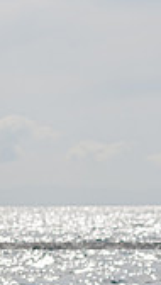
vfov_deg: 4.9
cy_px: 247
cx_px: -282
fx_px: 3311
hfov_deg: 2.8
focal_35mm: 438
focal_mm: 100
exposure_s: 1/4000
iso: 320
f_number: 6.3
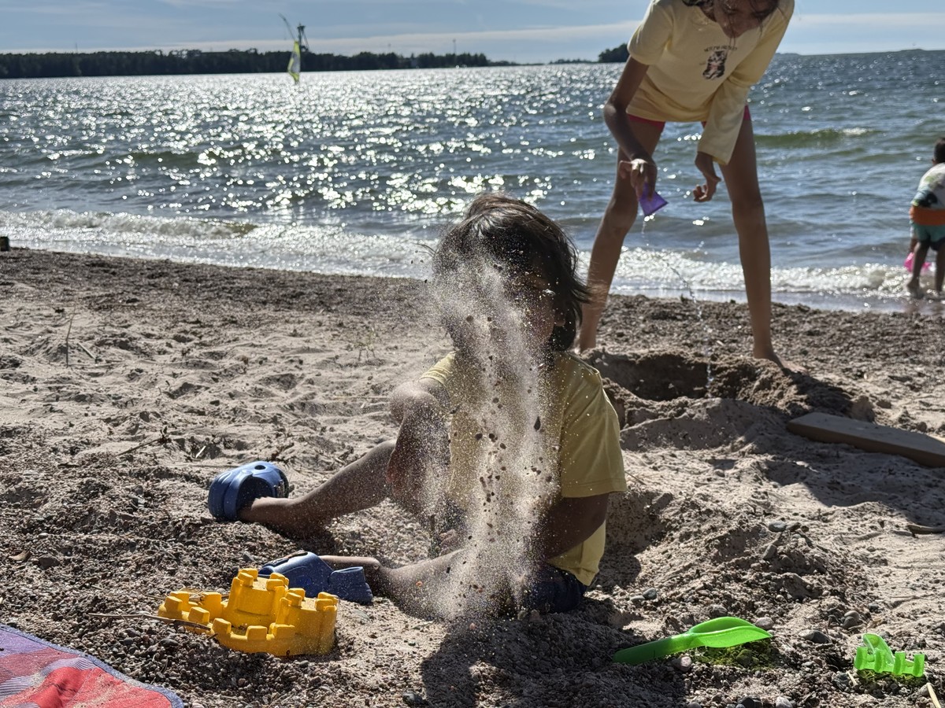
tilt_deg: -14.0
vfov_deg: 30.3
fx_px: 1310
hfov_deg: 39.7
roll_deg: +2.1
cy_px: 354
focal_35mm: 48
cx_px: 472
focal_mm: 6.76
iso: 100
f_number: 1.78
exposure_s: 1/6536
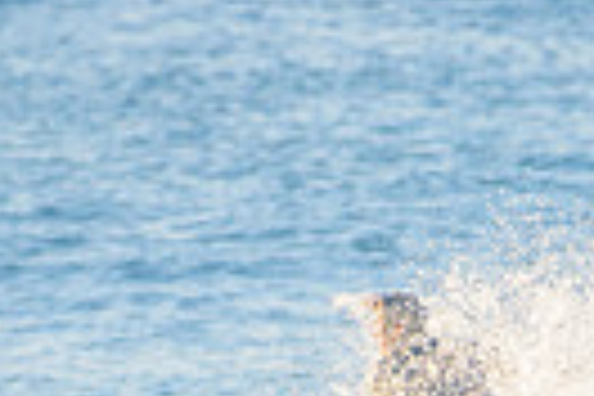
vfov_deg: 0.6
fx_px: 36198
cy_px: 632
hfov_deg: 0.9
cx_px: 423
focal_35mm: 2194
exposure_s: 1/1250
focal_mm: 500
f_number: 5.6
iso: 500
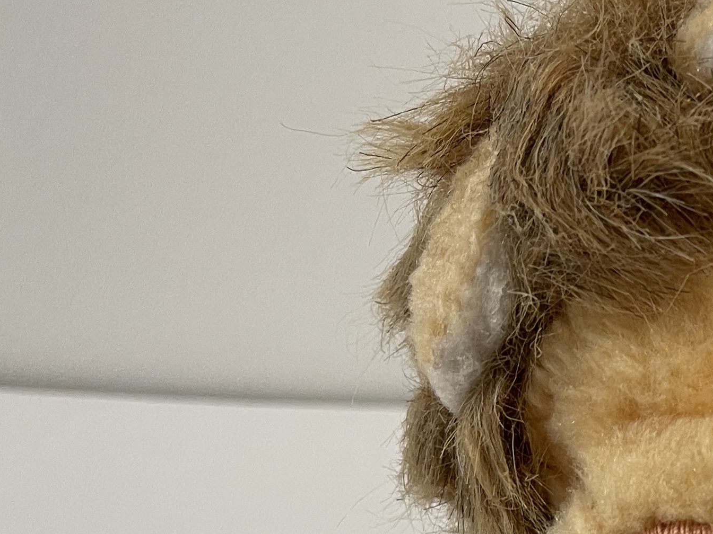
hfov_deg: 22.6
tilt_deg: -21.6
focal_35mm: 75
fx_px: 1545
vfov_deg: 18.5
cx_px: 974
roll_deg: -2.0
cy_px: 662
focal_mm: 5.1
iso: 80
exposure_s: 1/50
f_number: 1.6
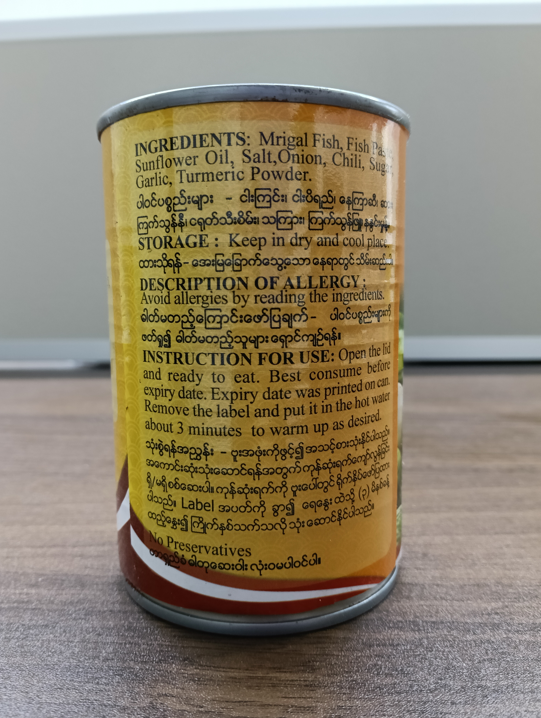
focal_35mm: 27
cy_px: 359
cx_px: 270
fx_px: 561
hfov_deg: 51.5
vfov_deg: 65.2
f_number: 1.8
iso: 320
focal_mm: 3.98
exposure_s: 1/33.3
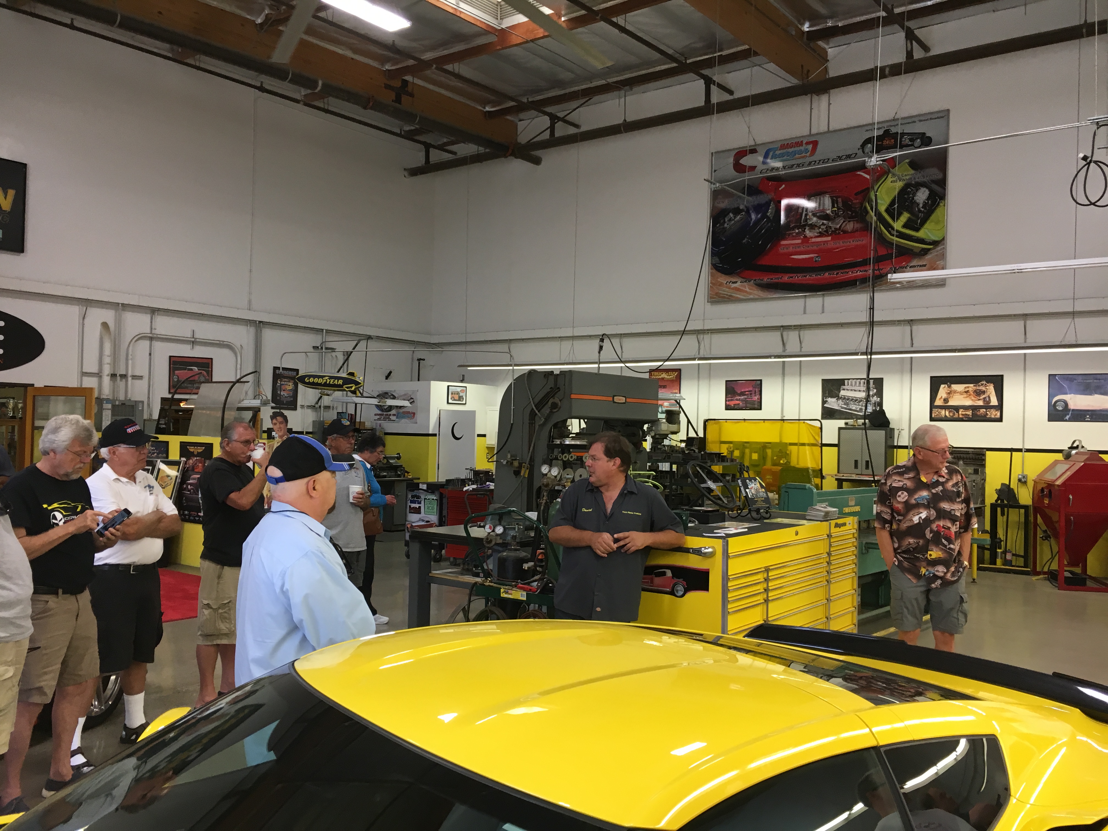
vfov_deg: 48.2
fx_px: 928
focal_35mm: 29
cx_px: 554
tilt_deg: +2.5
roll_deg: -2.8
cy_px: 416
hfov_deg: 61.7
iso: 32
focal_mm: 4.15
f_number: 2.2
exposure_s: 1/30
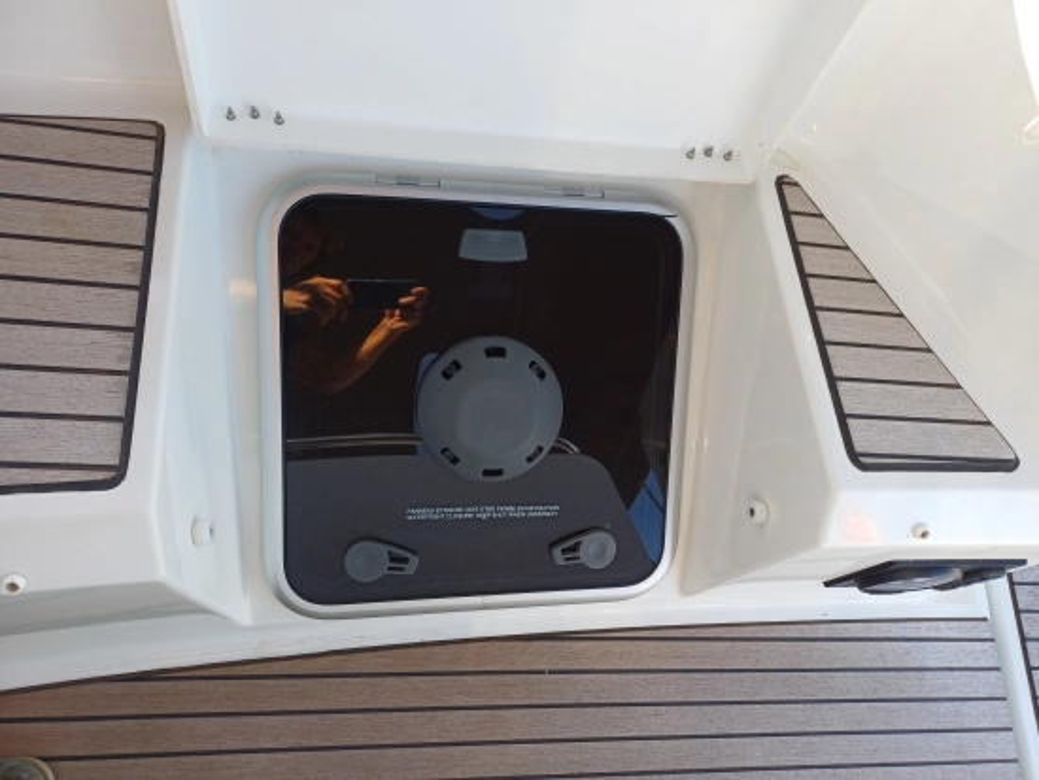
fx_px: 751
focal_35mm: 25
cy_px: 390
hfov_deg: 69.4
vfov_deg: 54.9
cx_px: 520
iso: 50
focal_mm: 4.65
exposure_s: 1/124
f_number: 1.8
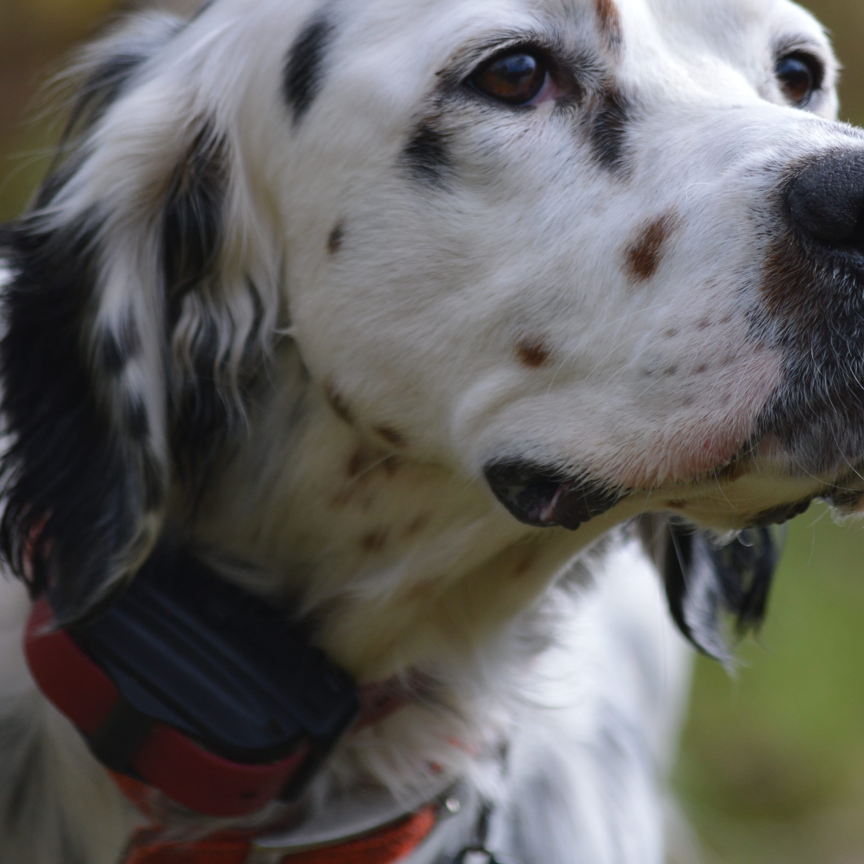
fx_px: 13551
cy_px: 206
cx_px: 500
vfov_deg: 3.7
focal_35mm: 480
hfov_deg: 3.7
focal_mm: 185
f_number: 5.6
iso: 220
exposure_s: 1/500
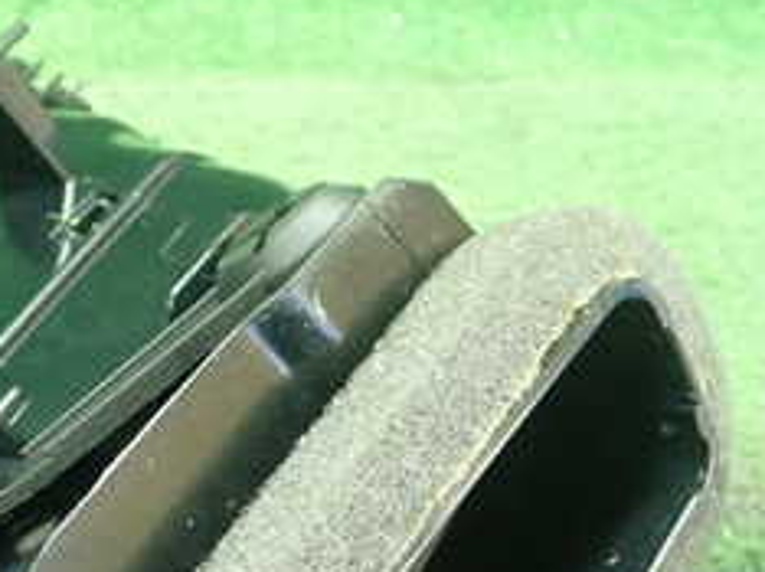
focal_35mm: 77
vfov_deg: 18.8
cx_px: -78
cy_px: 513
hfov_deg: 23.7
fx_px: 1700
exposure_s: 1/80
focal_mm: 5.5
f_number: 2.3
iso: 800
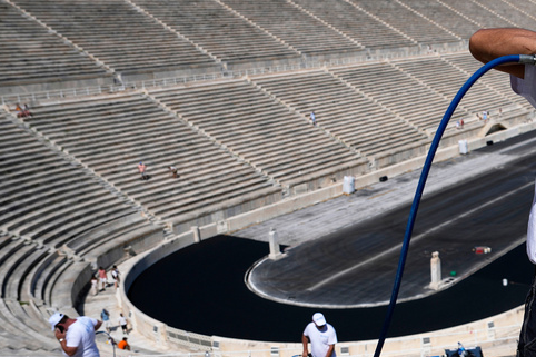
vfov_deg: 26.3
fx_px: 759
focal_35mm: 51
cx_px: 563
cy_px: 244
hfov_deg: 34.5
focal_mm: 24
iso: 100
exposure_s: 1/4000
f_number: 4
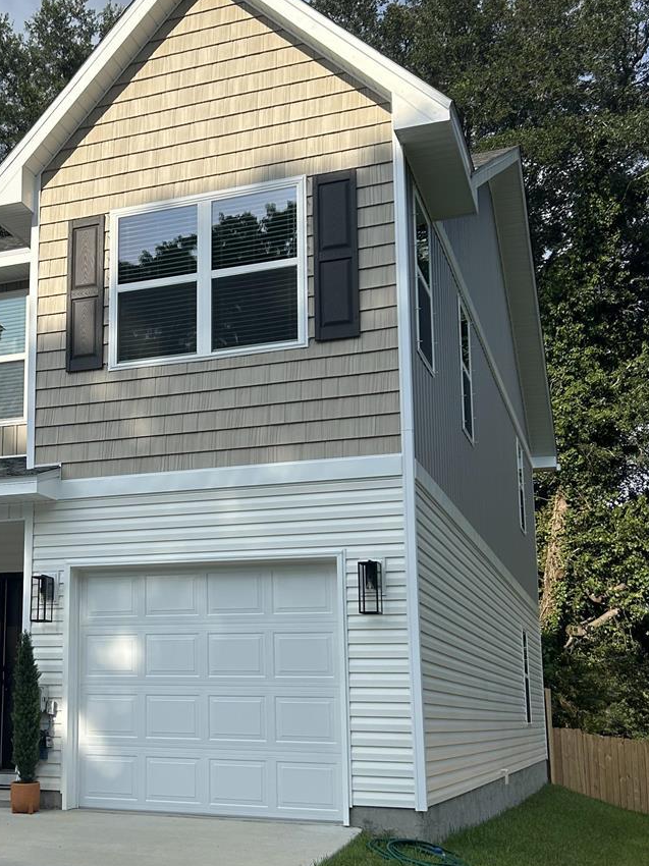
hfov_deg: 29.8
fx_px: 1175
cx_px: 89
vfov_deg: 40.3
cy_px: 500
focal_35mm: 47
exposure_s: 1/4630
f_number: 1.5
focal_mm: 5.7
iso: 50
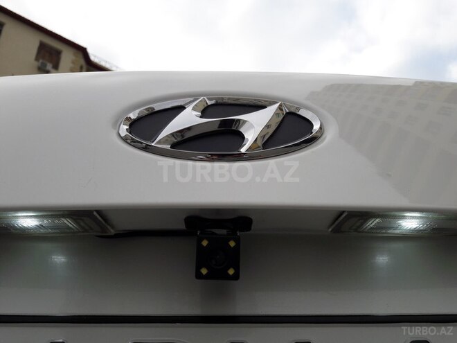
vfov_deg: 49.7
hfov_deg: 63.4
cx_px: 228
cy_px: 172
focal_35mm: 28
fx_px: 370
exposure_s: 1/1255
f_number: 1.9
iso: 40
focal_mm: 3.7
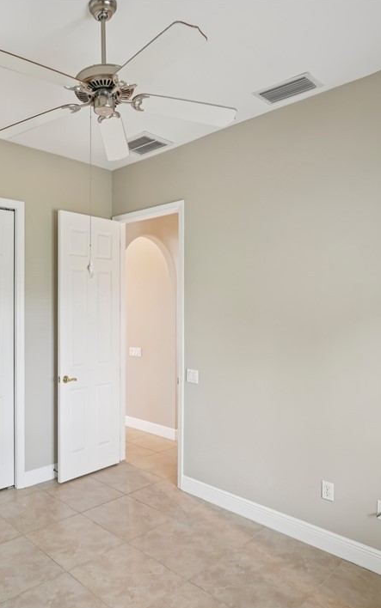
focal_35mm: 25
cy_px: 307
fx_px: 415
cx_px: 80
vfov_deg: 72.5
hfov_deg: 46.9
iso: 400
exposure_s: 1/6
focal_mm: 16
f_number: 8
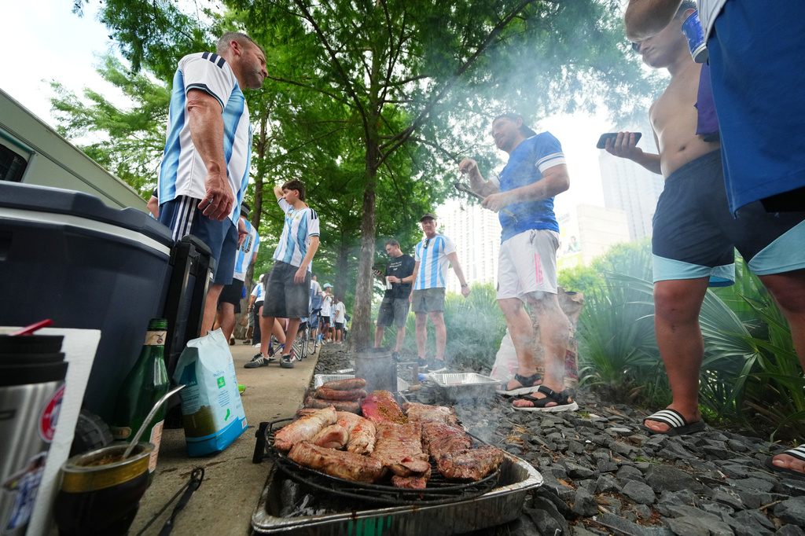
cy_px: 268
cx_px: 402
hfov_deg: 112.6
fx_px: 268
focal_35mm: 12
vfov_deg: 90.0
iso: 2000
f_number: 4
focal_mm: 12
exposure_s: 1/2500
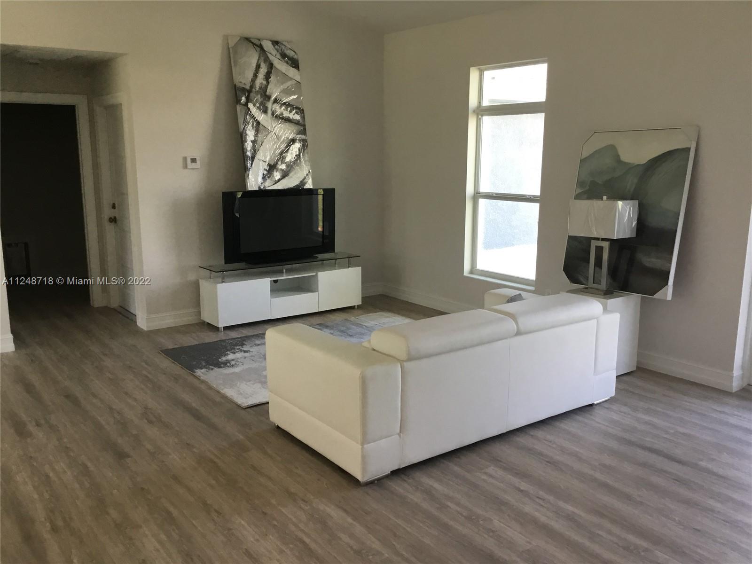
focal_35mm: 31
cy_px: 282
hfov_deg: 58.4
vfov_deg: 45.4
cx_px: 376
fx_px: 673
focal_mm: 3.3
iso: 32
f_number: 2.4
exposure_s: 1/30
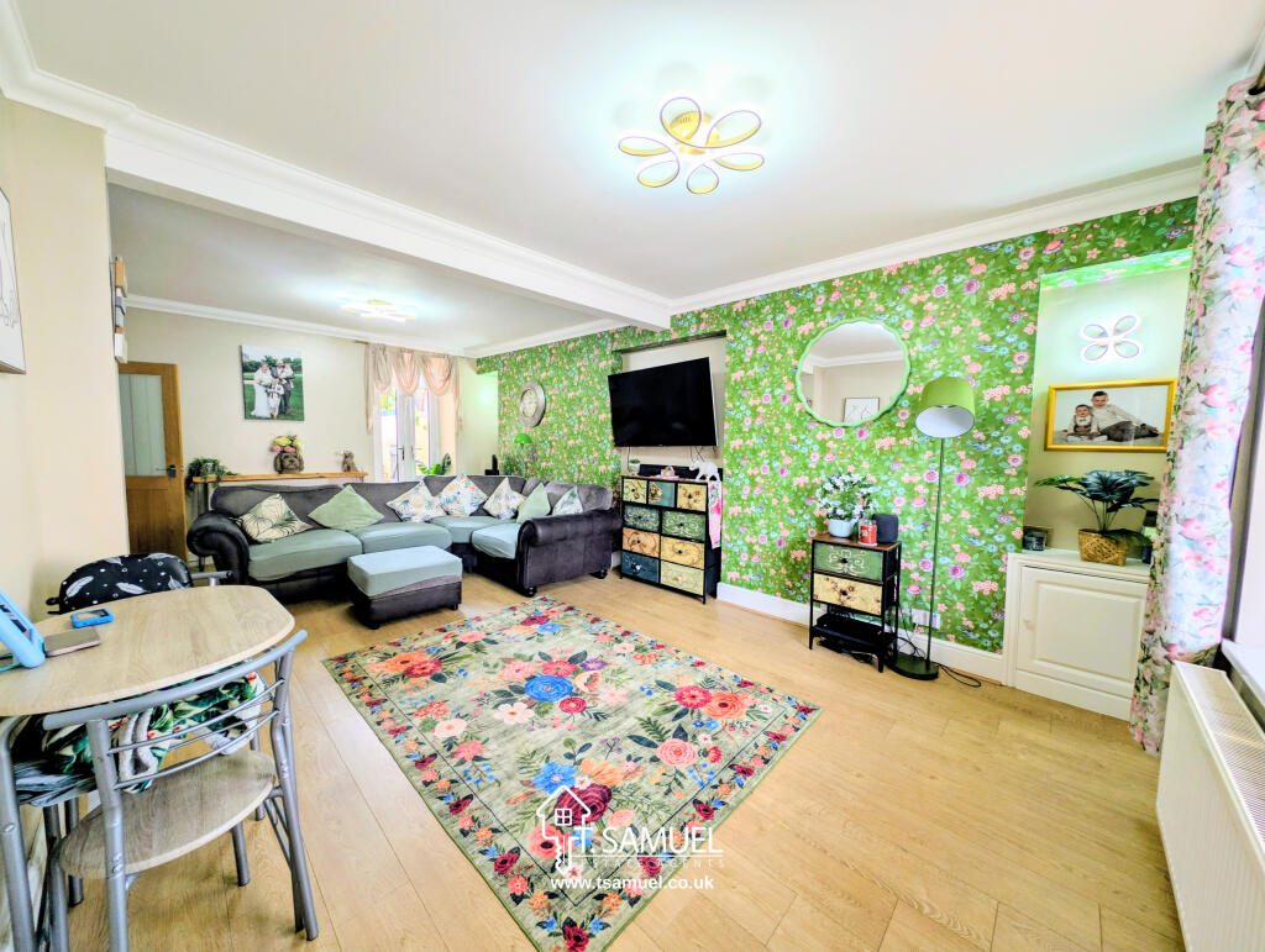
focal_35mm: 12
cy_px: 476
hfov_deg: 110.5
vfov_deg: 94.6
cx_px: 632
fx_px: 439
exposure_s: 1/83.8
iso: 37
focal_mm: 2.23
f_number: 1.95
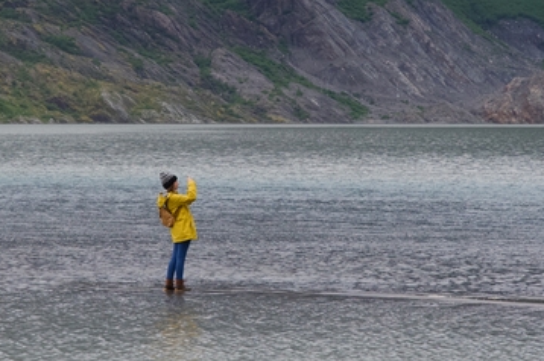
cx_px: 260
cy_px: 137
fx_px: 2551
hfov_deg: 12.2
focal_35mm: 169
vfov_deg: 8.1
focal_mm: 72
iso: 1600
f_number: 5.6
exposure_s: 1/1600
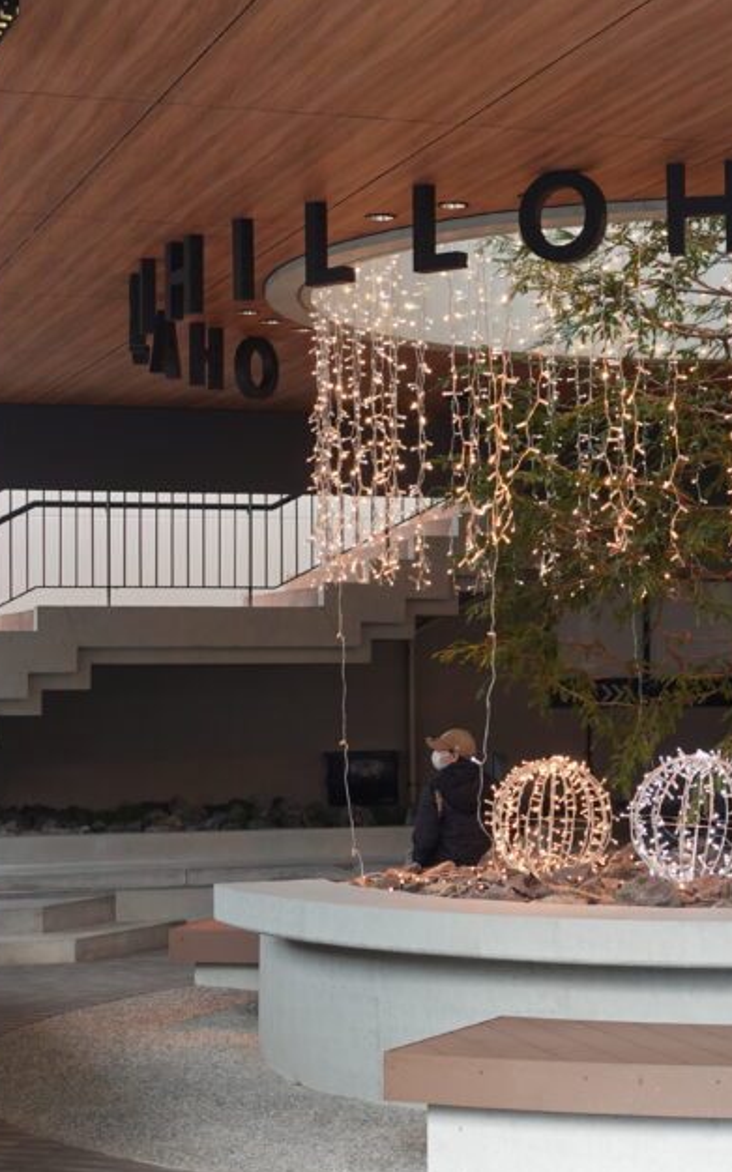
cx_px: 483
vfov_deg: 27.5
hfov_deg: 17.3
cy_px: 564
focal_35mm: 75
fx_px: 2395
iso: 125
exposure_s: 1/60
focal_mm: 17.16
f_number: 2.8
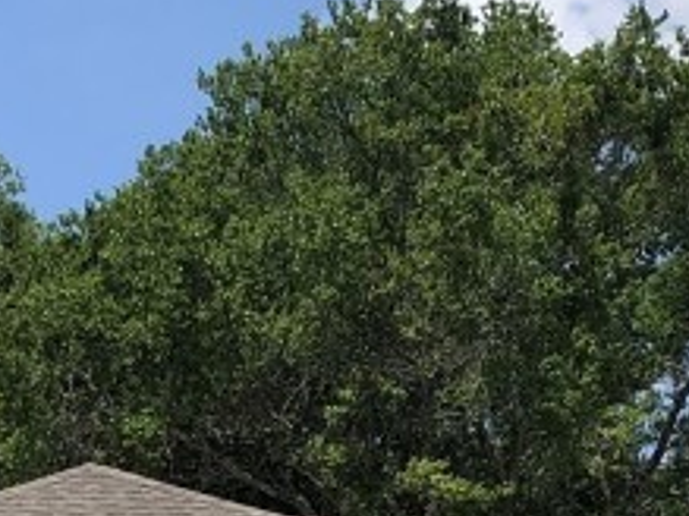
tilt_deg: +1.7
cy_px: 1007
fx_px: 2606
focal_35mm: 131
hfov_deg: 14.8
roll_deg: +0.0
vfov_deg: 10.5
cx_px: 28
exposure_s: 1/2857
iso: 20
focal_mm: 4
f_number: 1.8
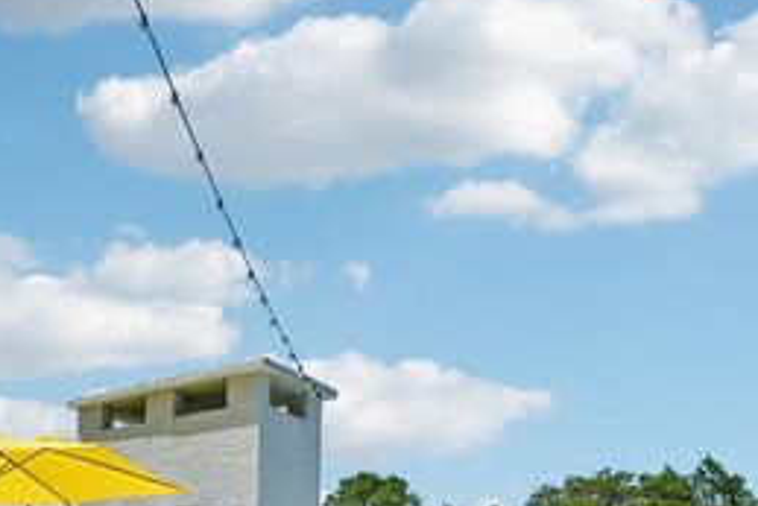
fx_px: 779
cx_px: -59
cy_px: 604
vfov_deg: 30.6
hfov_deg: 42.0
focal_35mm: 37
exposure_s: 1/3200
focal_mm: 15
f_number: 8
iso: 800
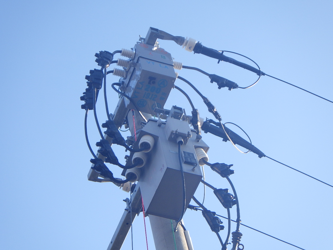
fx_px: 1106
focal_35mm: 115
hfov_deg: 17.1
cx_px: 166
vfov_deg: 12.9
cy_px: 125
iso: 125
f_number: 5.2
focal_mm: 20.6
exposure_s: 1/160
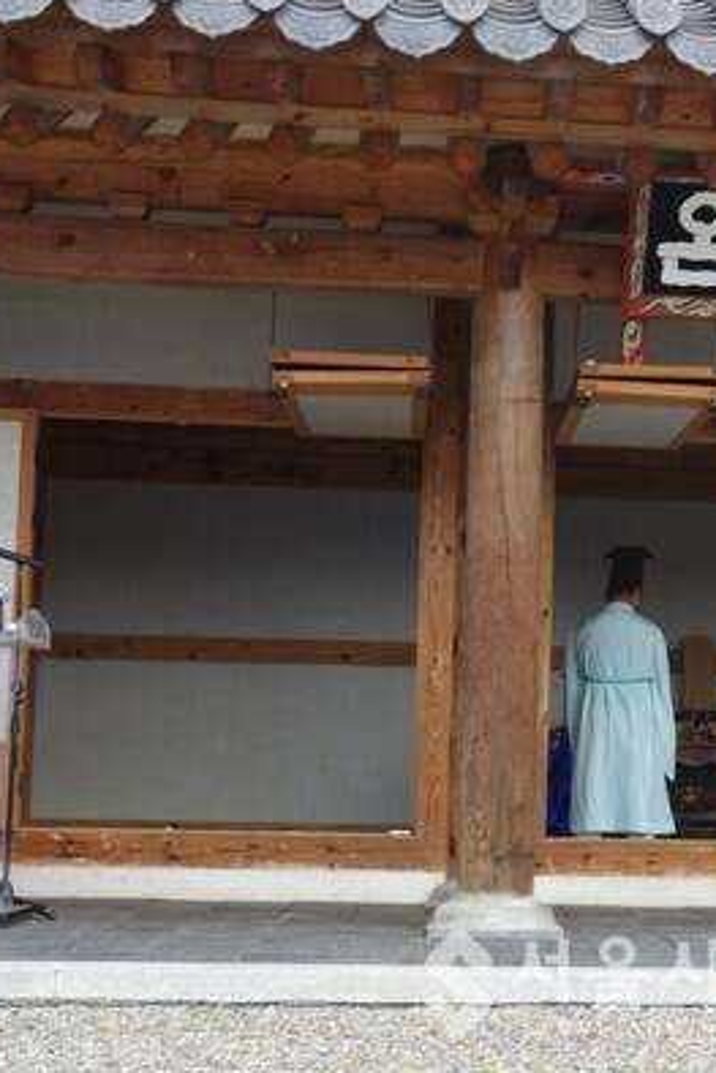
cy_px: 535
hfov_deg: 19.1
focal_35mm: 70
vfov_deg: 28.8
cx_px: 653
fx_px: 2086
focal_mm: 31
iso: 100
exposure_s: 1/15
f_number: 13
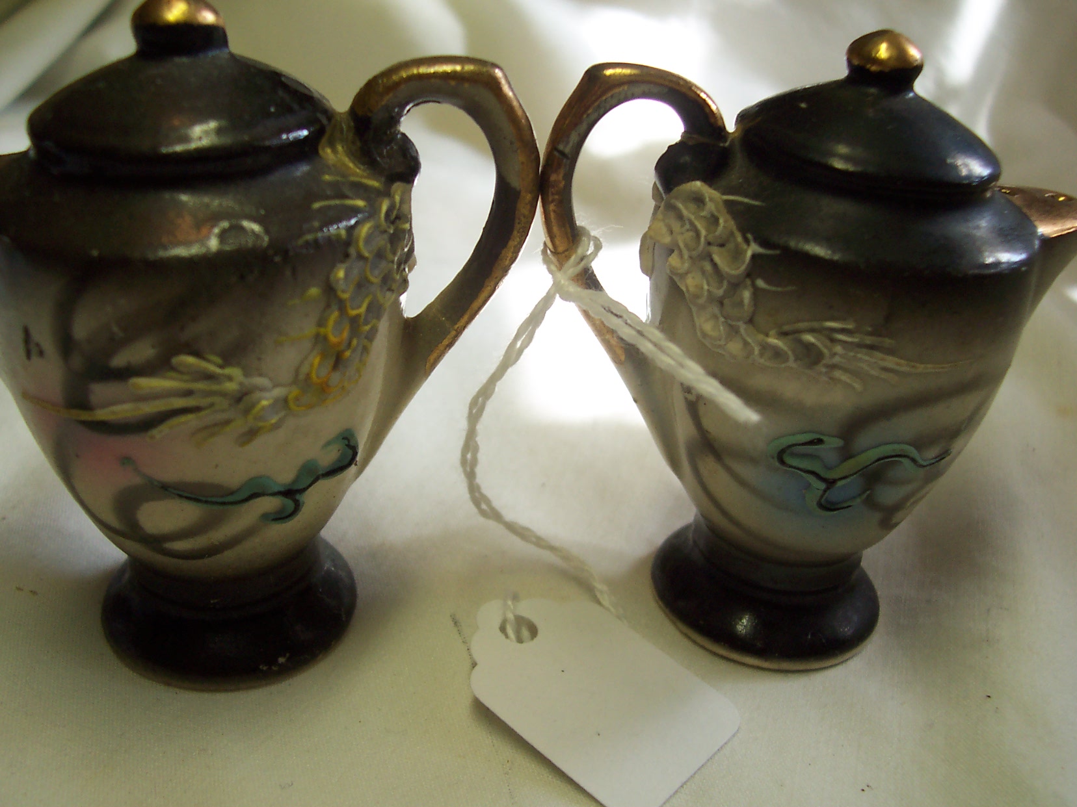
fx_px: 1151
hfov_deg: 50.1
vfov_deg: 38.7
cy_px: 404
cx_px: 538
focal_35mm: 37
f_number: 2.8
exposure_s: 1/125
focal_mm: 5.6
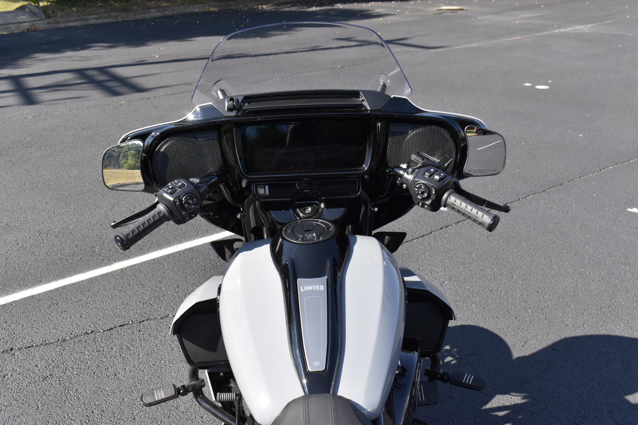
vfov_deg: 35.5
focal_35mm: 38
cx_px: 319
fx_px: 664
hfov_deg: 51.3
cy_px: 212
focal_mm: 25
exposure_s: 1/320
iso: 400
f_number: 9
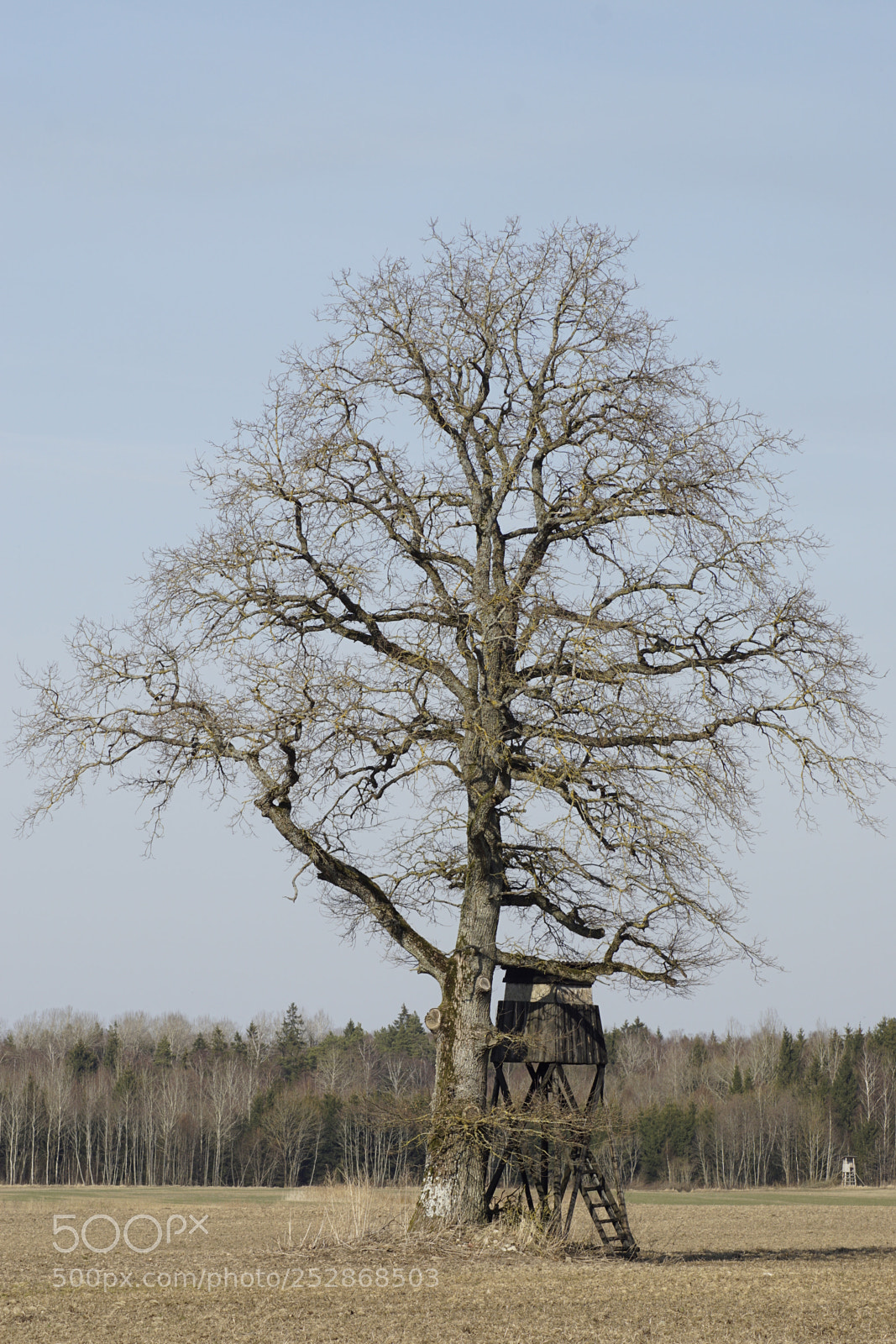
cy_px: 672
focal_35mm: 158
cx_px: 448
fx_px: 5878
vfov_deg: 13.0
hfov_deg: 8.7
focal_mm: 105
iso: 100
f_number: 10
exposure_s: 1/200
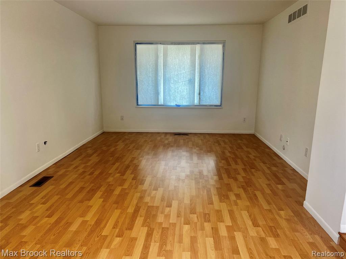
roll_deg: +0.4
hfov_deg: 67.3
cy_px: 130
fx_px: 260
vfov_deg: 53.1
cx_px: 173
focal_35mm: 26
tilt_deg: -12.0
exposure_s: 1/60
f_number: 1.5
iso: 64
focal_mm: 5.7
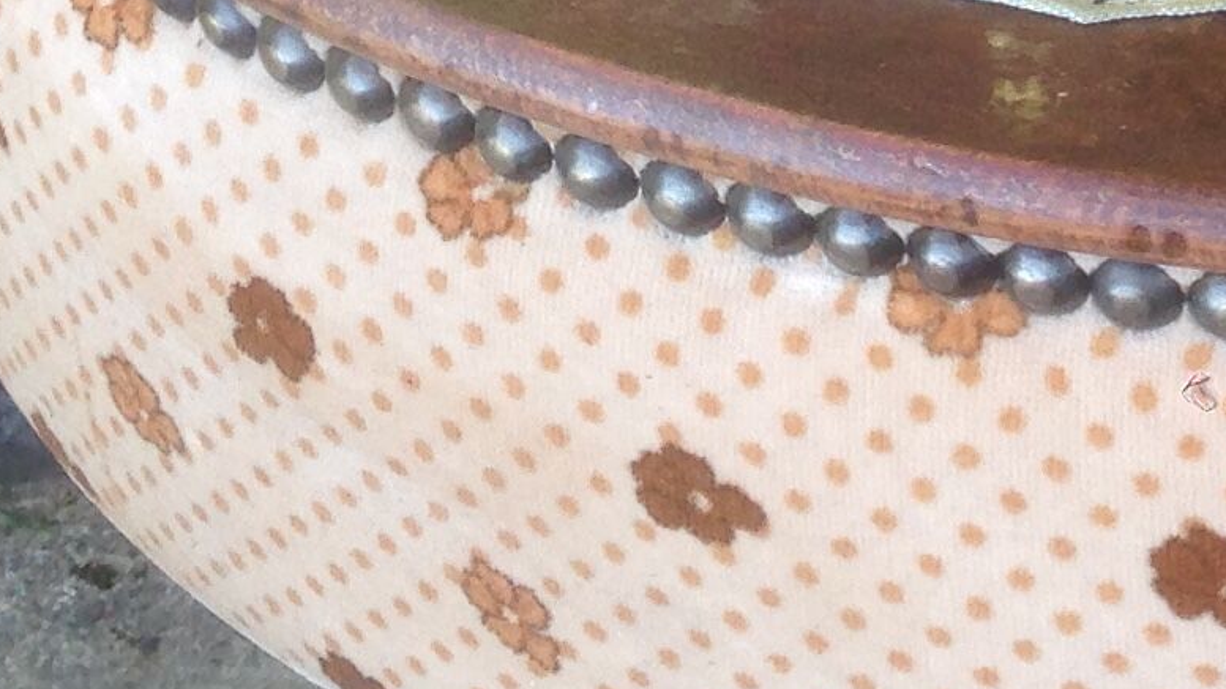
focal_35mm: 151
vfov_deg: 7.8
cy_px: -594
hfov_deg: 13.6
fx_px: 4909
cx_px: 1655
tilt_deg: -66.5
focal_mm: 4.12
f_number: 2.4
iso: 50
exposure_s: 1/168
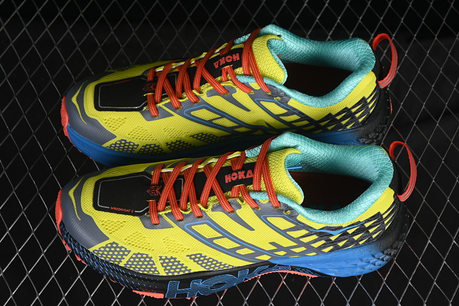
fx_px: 956
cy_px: 153
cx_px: 230
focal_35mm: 75
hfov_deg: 27.0
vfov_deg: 18.2
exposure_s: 1/80
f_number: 7.1
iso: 160
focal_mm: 50
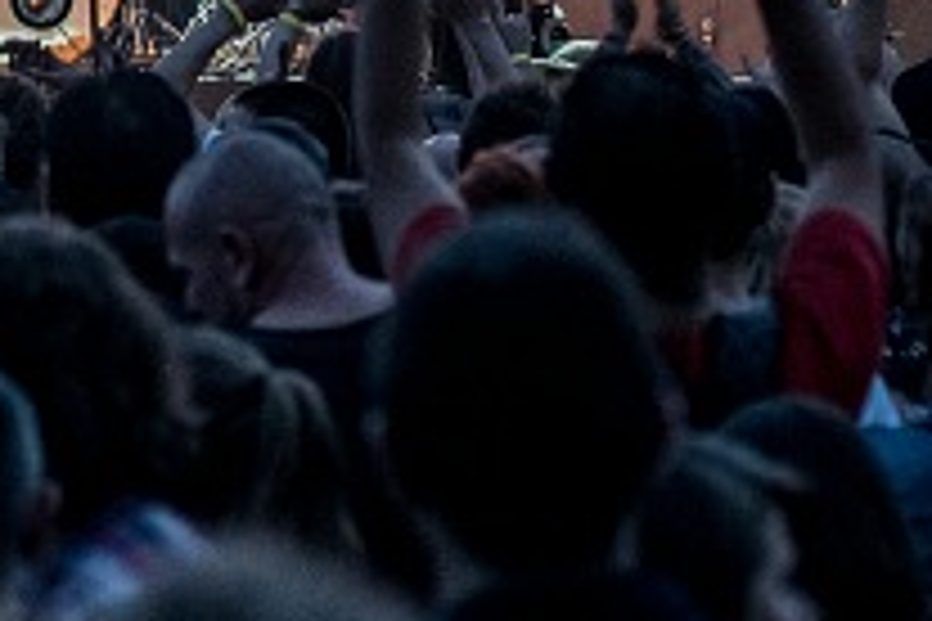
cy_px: -63
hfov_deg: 5.6
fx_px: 9475
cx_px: -212
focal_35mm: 366
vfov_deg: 3.8
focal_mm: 70
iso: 800
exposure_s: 1/100
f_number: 2.8
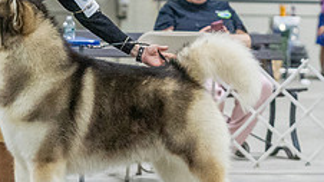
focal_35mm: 219
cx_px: 41
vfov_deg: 5.5
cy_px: -9
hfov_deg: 9.8
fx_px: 1881
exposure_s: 1/320
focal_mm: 70
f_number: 3.2
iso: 6400
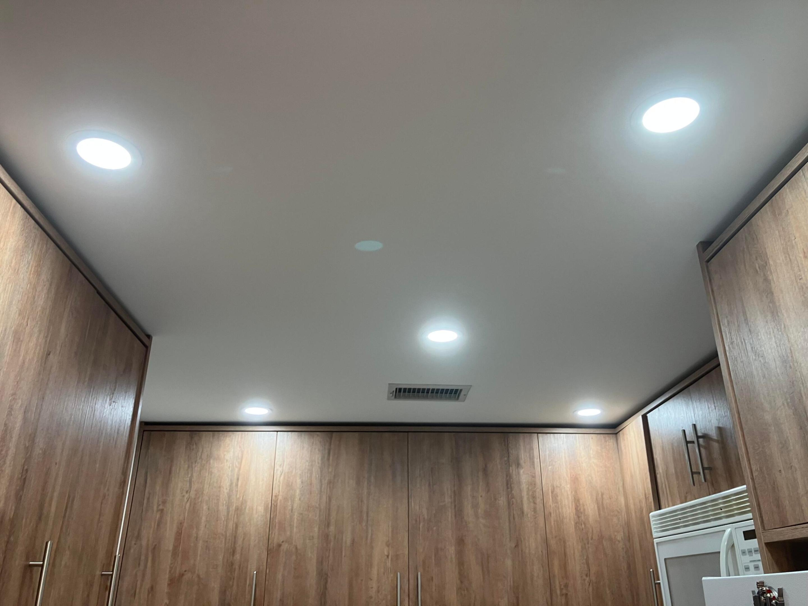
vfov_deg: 49.7
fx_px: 654
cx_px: 404
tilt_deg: +25.6
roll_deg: +0.1
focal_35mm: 28
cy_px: 303
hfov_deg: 63.4
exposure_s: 1/60
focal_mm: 3.99
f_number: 1.8
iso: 50
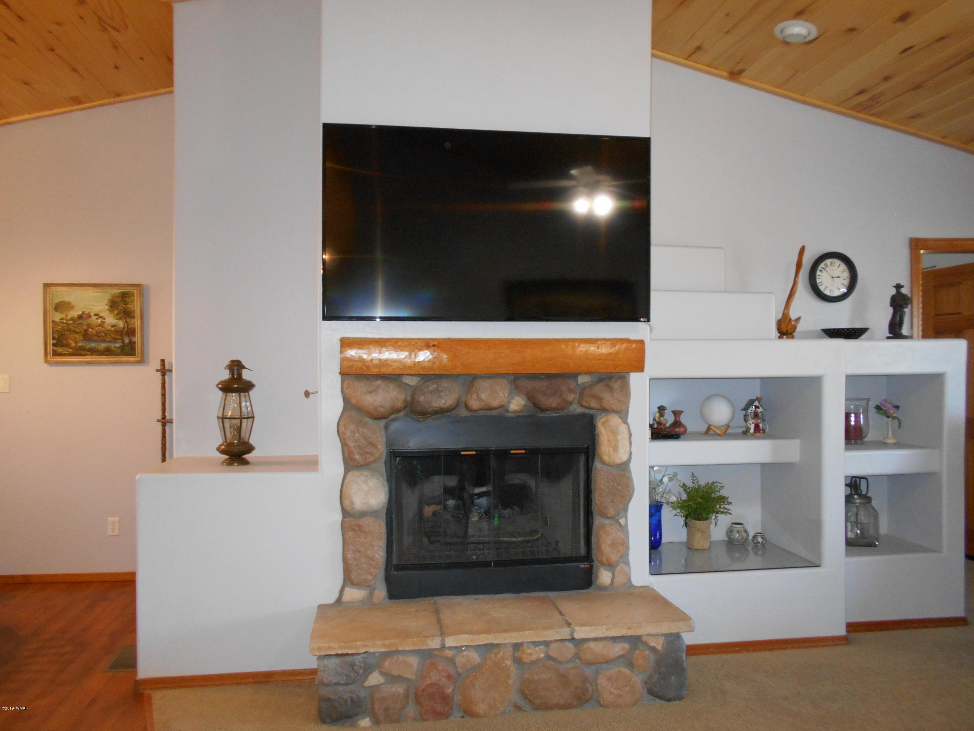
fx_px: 732
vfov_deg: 53.1
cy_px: 366
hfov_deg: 67.3
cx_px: 487
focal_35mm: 26
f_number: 3.2
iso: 320
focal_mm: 4.6
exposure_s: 1/25
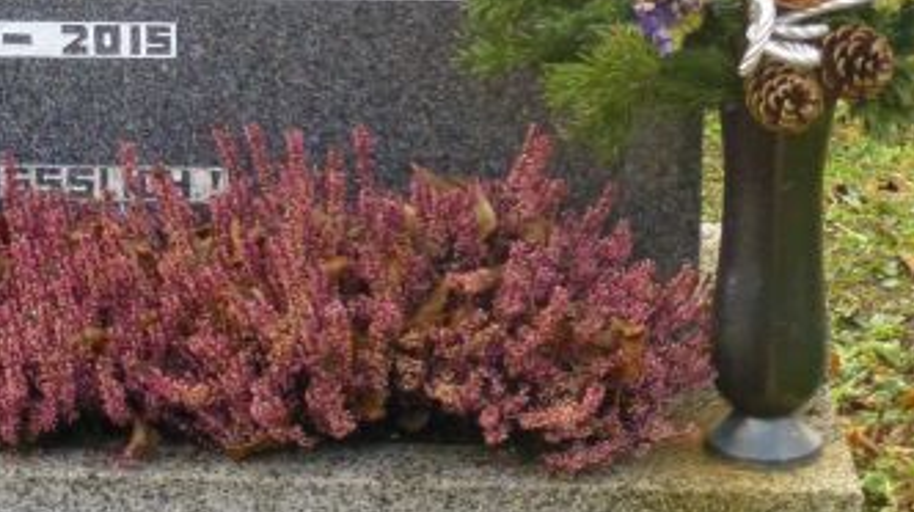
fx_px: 3947
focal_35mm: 163
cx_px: -94
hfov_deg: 13.0
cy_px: -195
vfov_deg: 7.3
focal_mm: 11
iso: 640
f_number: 4.8
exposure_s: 1/250
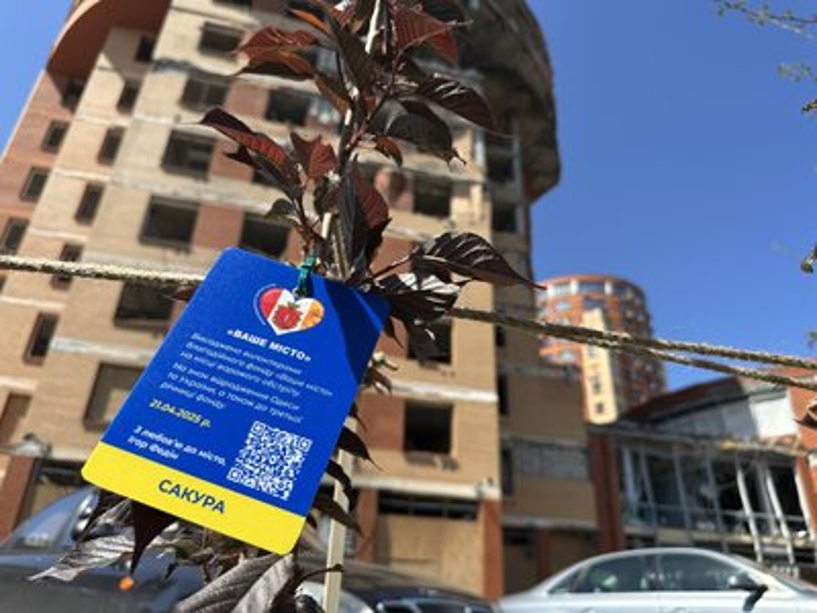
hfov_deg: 71.6
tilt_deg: +28.3
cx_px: 408
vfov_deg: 56.8
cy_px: 306
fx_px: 566
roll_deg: -1.7
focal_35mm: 24
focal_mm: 6.86
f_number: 1.78
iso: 80
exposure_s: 1/3058
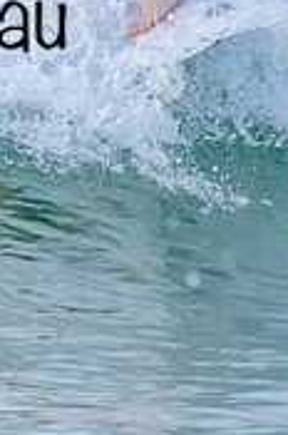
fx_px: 32563
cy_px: -180
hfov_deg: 0.5
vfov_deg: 0.8
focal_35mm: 2703
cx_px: -139
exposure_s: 1/2000
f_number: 11
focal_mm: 600
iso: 1400
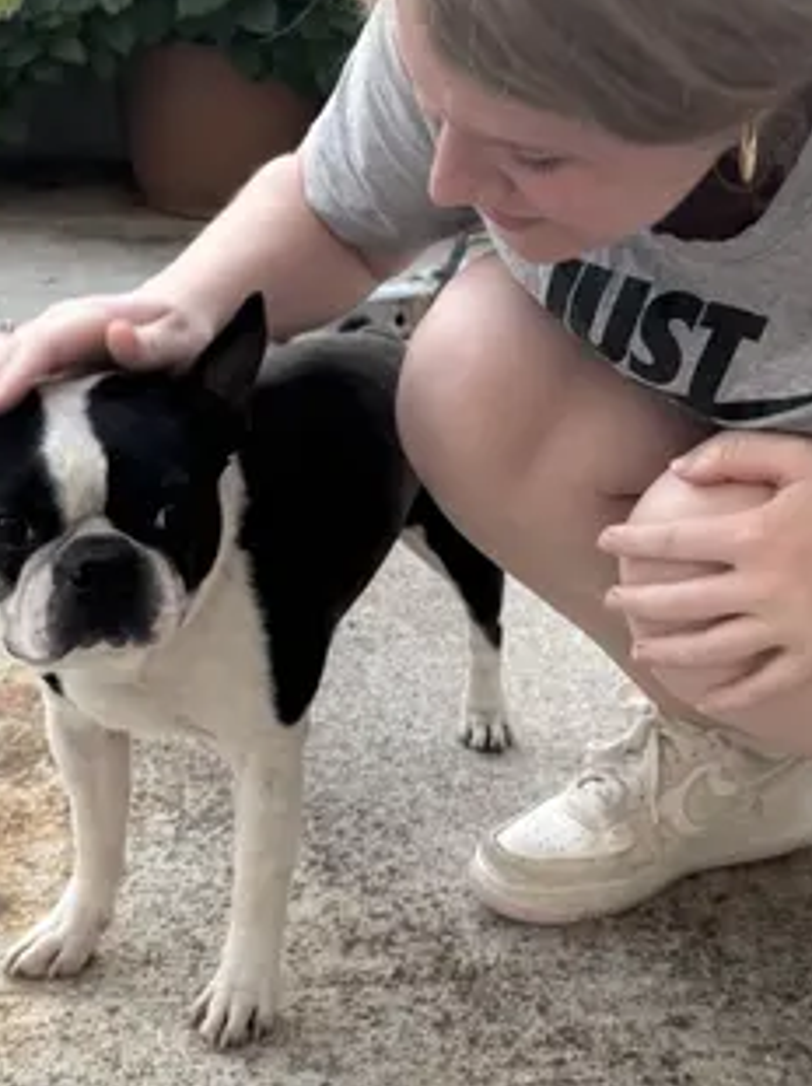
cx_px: 483
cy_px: 473
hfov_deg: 23.6
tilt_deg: -18.3
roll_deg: -5.8
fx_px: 1942
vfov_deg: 31.2
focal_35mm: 62
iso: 200
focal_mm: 6.76
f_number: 1.78
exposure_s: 1/81
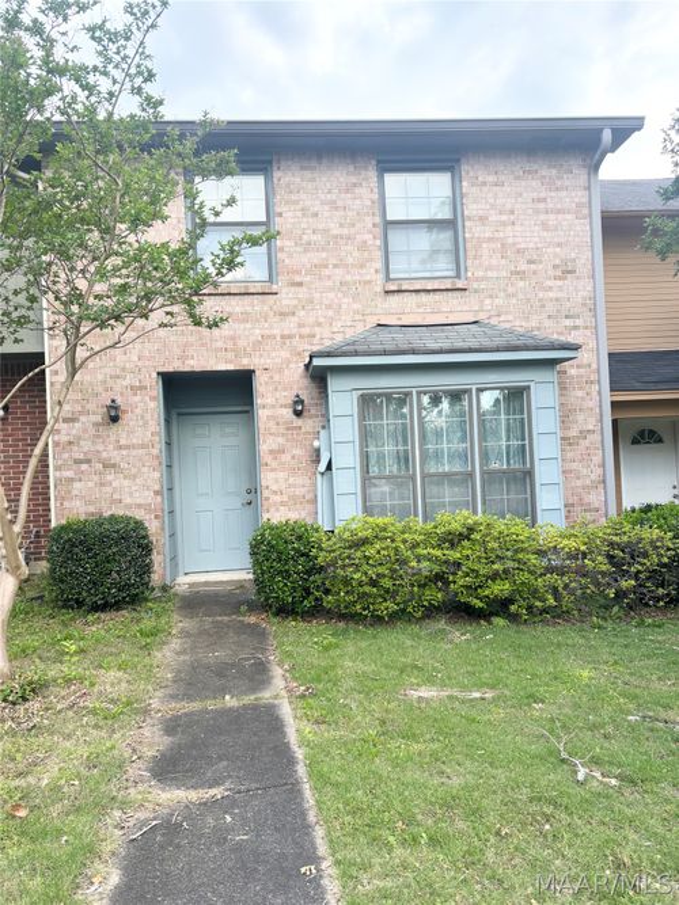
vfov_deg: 67.3
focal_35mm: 26
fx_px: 680
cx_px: 340
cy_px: 452
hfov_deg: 53.0
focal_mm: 5.96
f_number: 1.6
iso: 40
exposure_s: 1/200
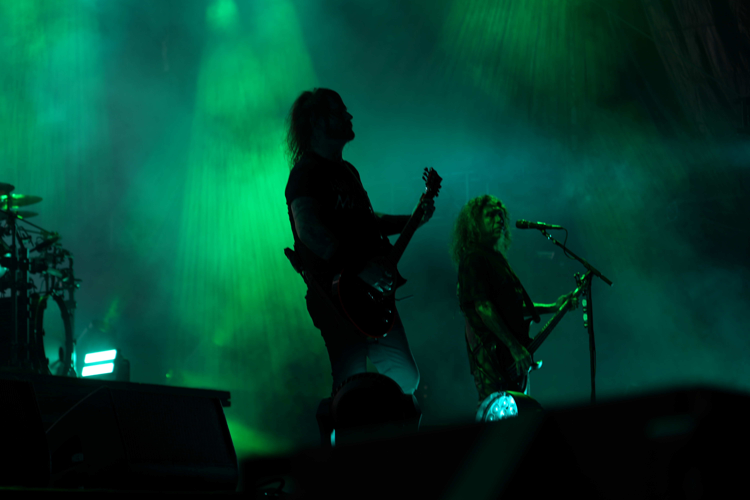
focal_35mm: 96
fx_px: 2000
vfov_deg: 14.3
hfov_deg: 21.2
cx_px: 375
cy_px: 250
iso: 125
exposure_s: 1/100
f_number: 4
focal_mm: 96
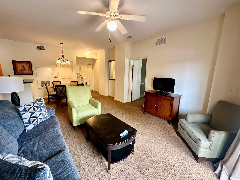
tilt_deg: -10.9
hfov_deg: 102.1
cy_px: 90
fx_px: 97
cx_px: 120
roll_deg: -1.2
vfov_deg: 85.7
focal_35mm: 14
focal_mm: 2.22
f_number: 2.2
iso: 160
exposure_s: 1/60
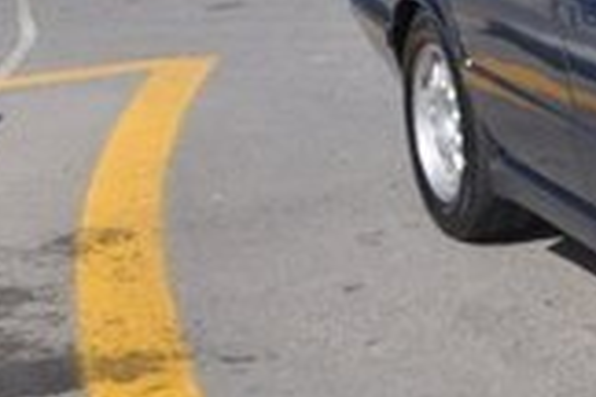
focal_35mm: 110
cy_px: 151
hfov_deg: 15.1
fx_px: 1821
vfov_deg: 12.4
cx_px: 1185
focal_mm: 18
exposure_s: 1/320
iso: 200
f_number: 9
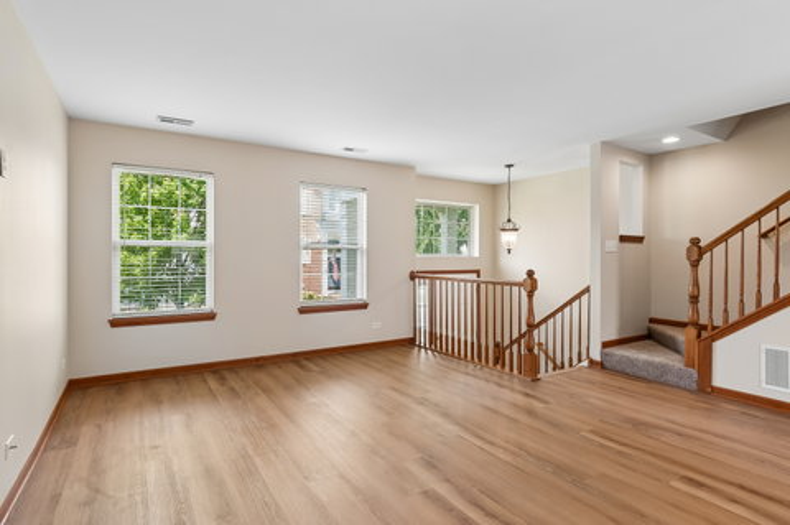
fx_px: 395
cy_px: 262
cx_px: 395
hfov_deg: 90.1
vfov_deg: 67.3
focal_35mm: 18
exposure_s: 1/20
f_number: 8
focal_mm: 12
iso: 400
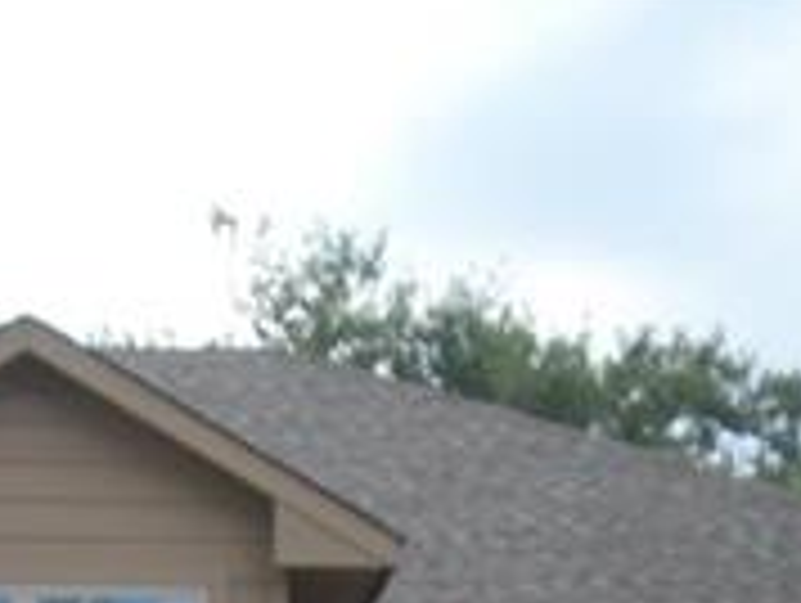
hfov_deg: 14.6
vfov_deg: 10.6
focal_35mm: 133
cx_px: 32
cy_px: 1053
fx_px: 3082
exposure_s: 1/407
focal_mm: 7.9
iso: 64
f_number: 2.8
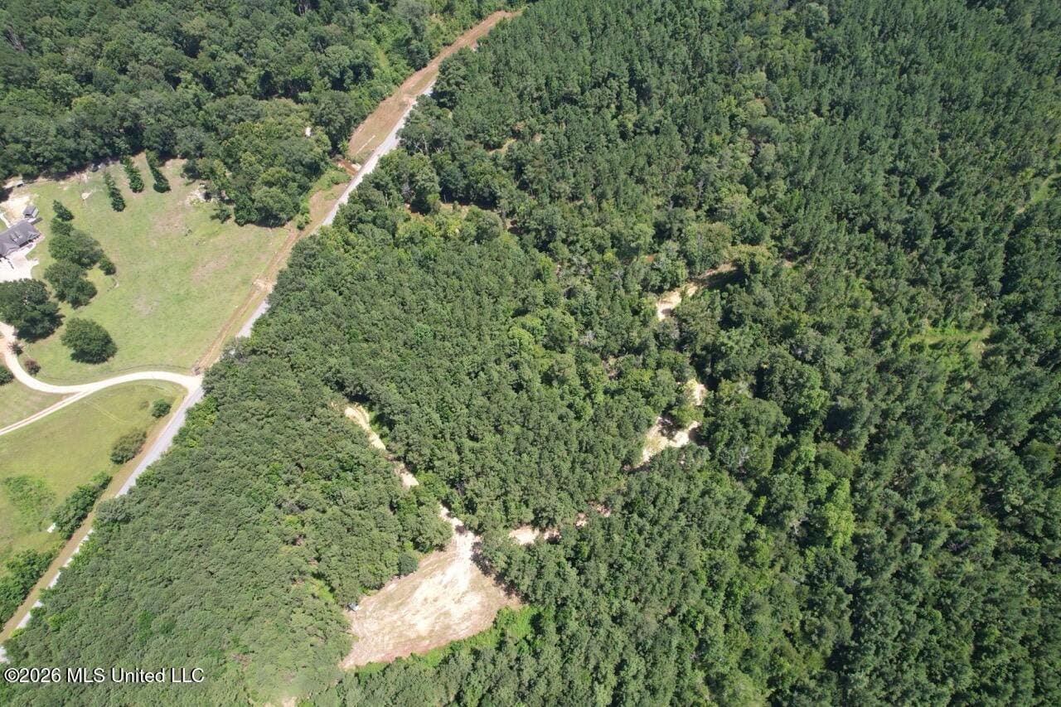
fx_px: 648
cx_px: 530
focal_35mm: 22
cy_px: 354
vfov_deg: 57.2
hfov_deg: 78.6
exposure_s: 1/800
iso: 100
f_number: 2.8
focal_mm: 8.4
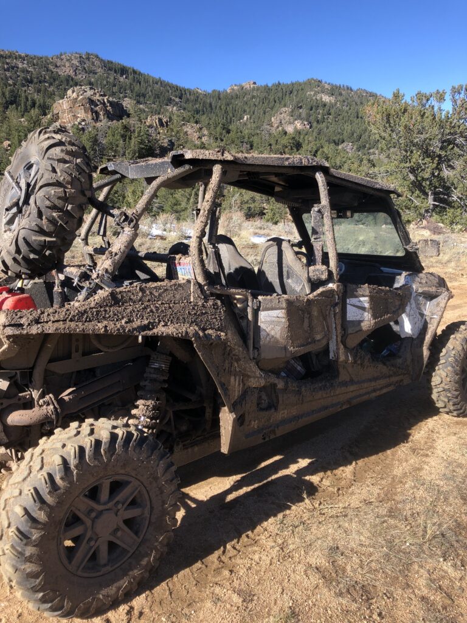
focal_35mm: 28
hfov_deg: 49.7
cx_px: 234
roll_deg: +2.2
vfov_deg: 63.4
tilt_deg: -12.8
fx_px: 504
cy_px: 312
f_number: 1.8
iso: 20
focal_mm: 3.99
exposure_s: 1/823
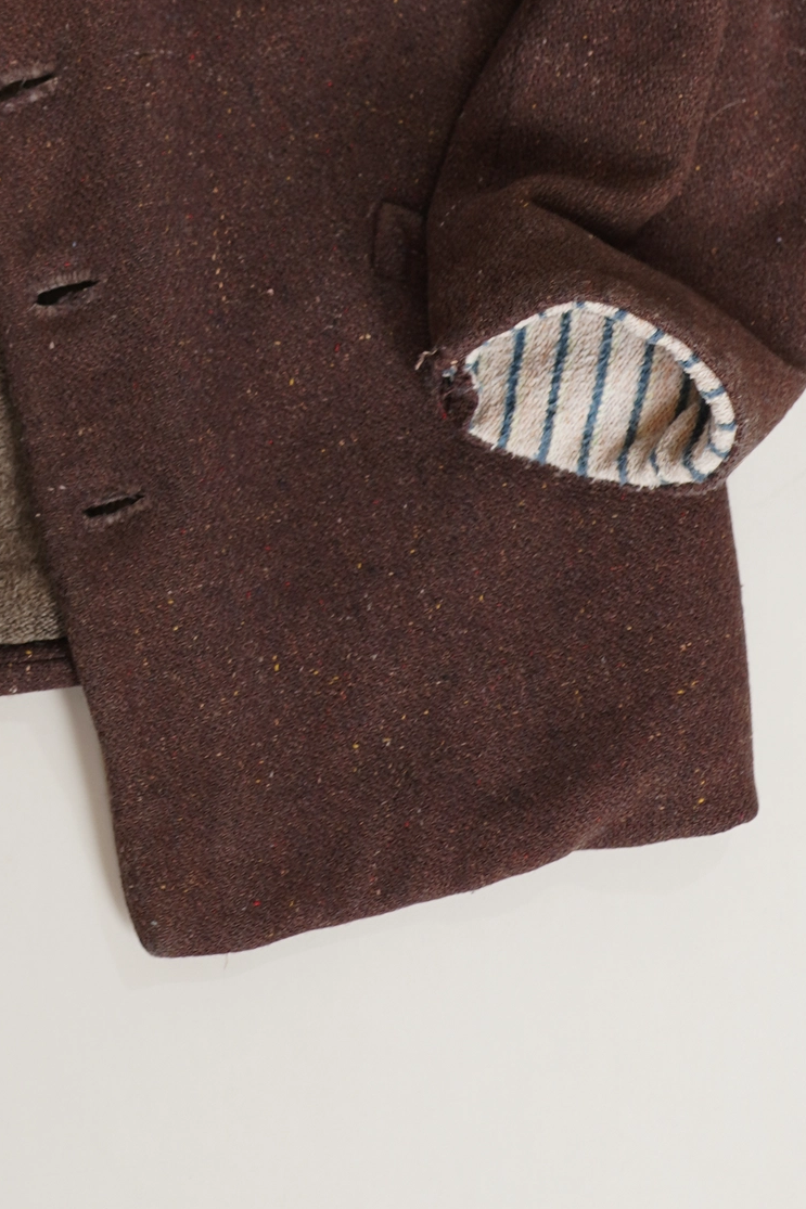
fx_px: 4165
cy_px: 153
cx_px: -162
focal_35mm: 124
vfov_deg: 16.3
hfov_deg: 10.9
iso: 200
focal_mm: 32
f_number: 2.5
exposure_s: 1/40
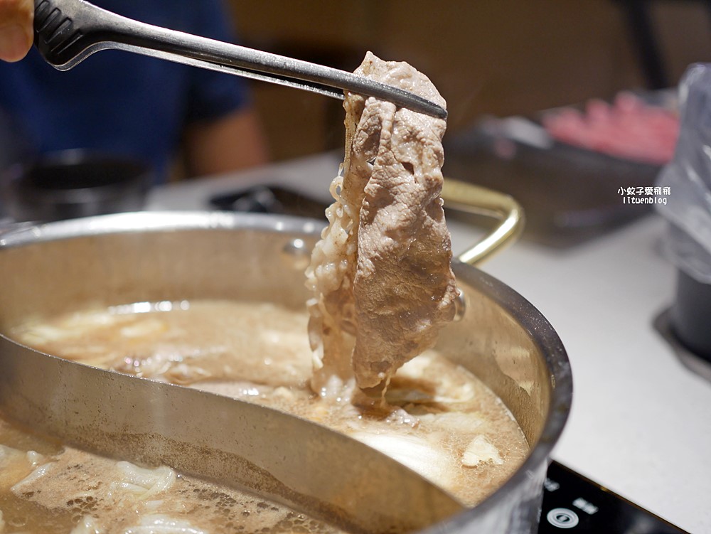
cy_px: 267
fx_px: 1027
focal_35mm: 50
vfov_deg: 29.1
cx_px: 356
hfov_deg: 38.2
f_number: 1.8
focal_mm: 25
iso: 200
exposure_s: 1/160
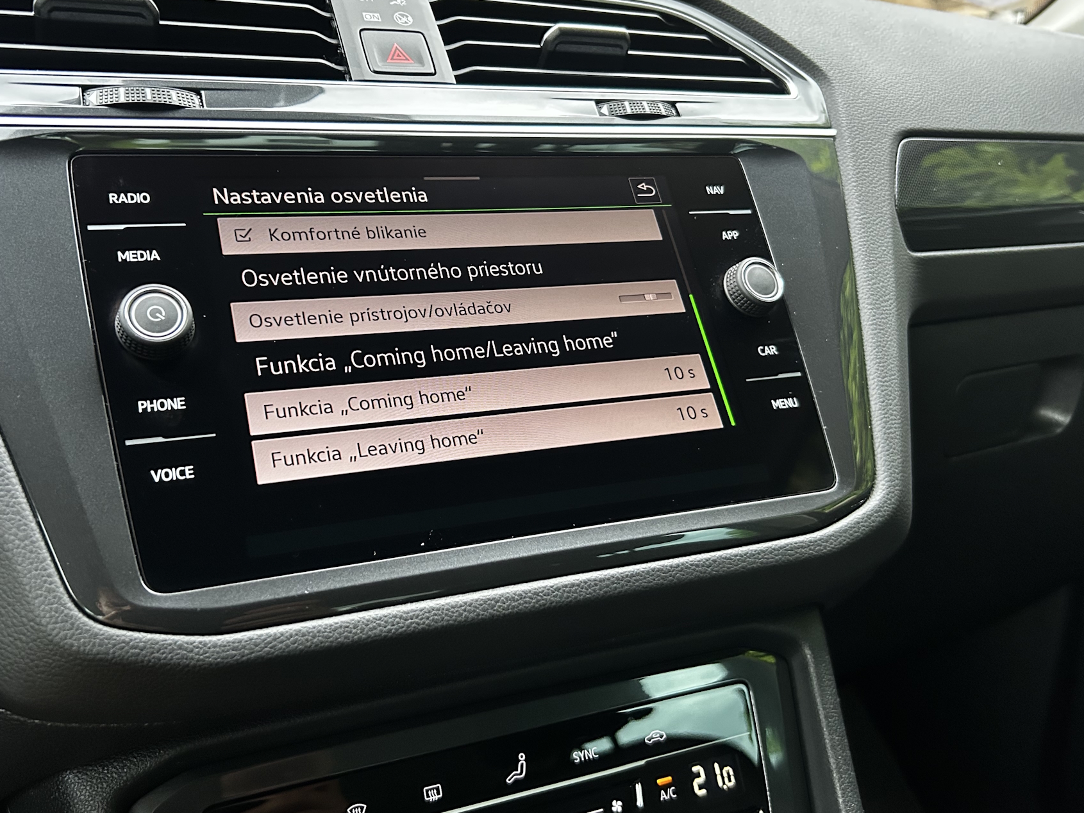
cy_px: 373
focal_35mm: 31
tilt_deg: -11.1
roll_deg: +0.7
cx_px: 487
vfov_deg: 45.4
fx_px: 971
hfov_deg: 58.2
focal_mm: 5.7
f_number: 1.5
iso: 500
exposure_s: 1/41
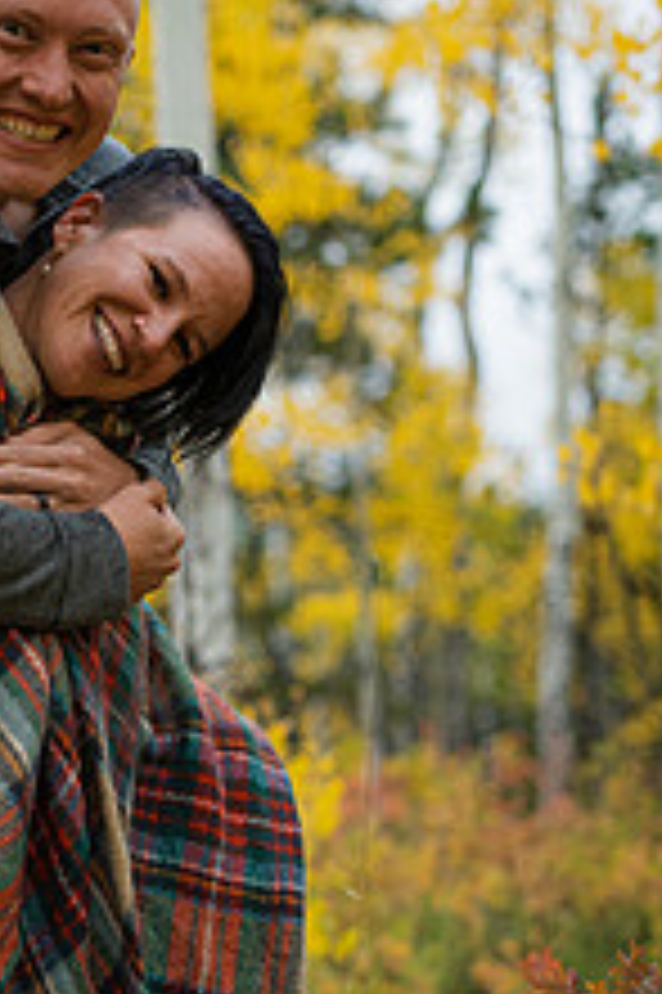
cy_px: 684
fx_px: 2818
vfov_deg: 19.9
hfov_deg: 13.3
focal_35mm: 102
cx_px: 47
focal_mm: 50
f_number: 2.5
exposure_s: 1/640
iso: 1250
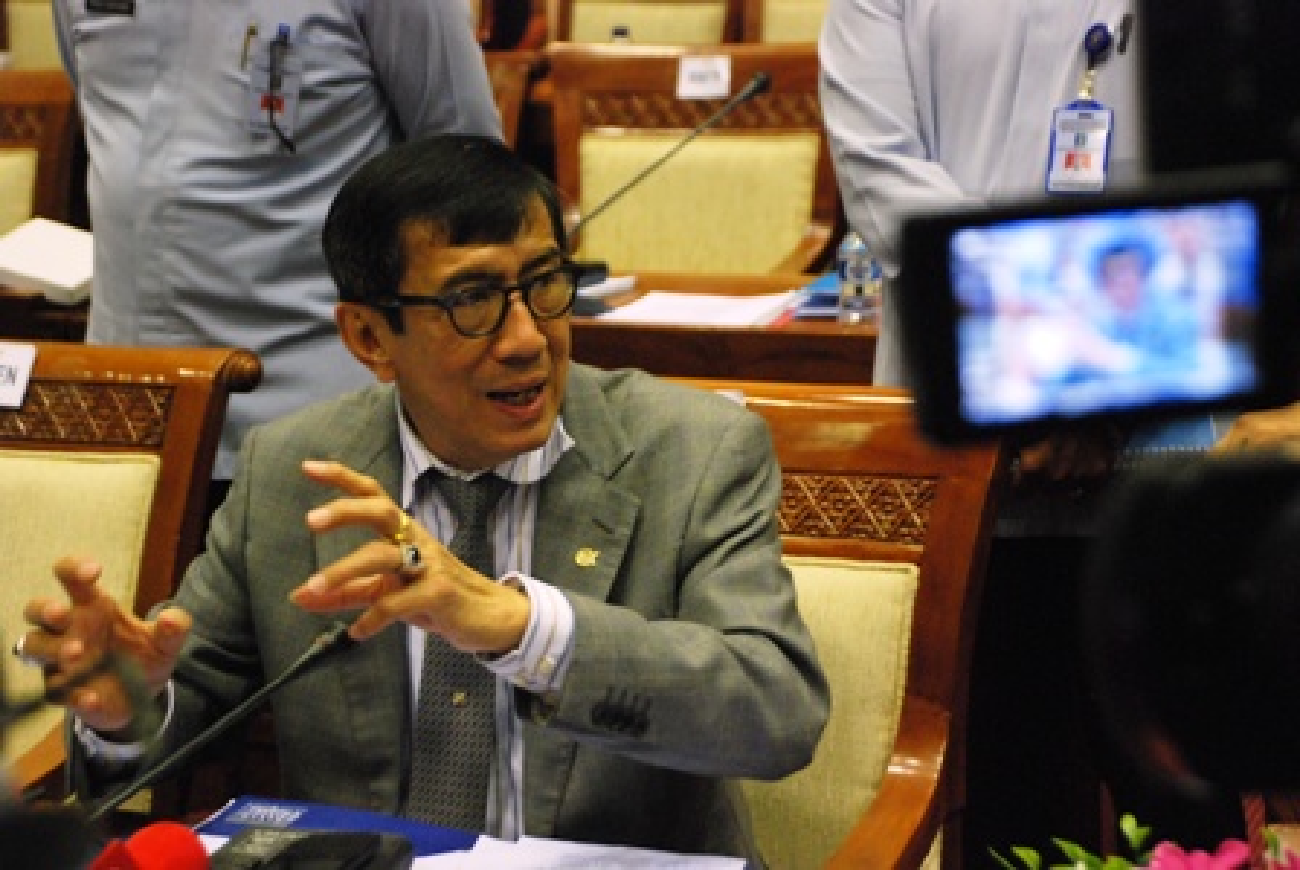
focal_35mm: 75
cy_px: 435
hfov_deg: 27.0
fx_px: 2712
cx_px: 650
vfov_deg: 18.2
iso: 1600
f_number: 6.3
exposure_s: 1/40
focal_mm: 50
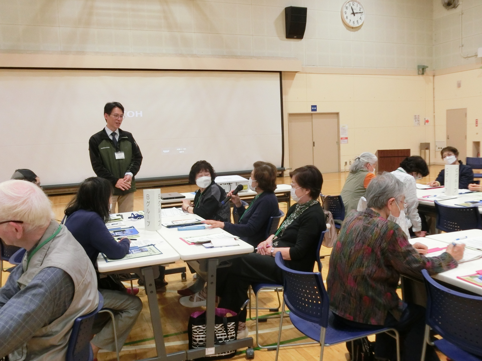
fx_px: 473
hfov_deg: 54.0
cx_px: 241
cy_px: 180
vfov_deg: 41.8
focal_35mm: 34
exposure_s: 1/50
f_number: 3.9
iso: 400
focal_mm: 6
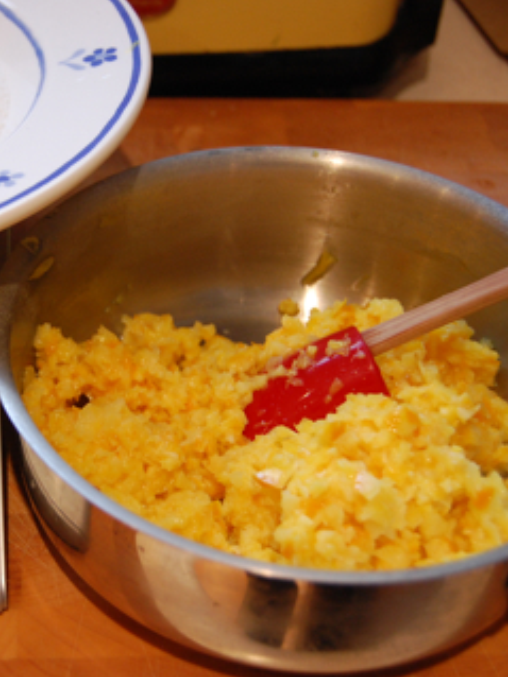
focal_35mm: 62
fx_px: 1214
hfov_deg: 23.1
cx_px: 60
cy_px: 340
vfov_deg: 31.2
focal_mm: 28
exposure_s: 1/25
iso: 800
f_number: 4.2
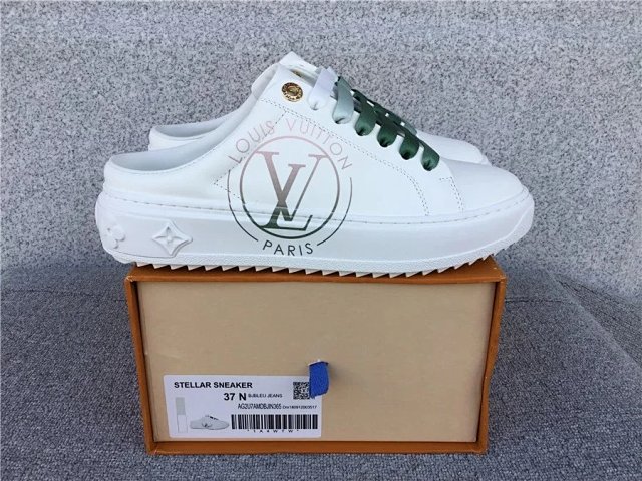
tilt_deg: -20.0
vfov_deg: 45.4
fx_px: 575
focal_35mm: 31
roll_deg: -0.5
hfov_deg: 58.4
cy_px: 240
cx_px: 321
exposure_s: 1/219
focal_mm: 3.3
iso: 25
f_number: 2.4
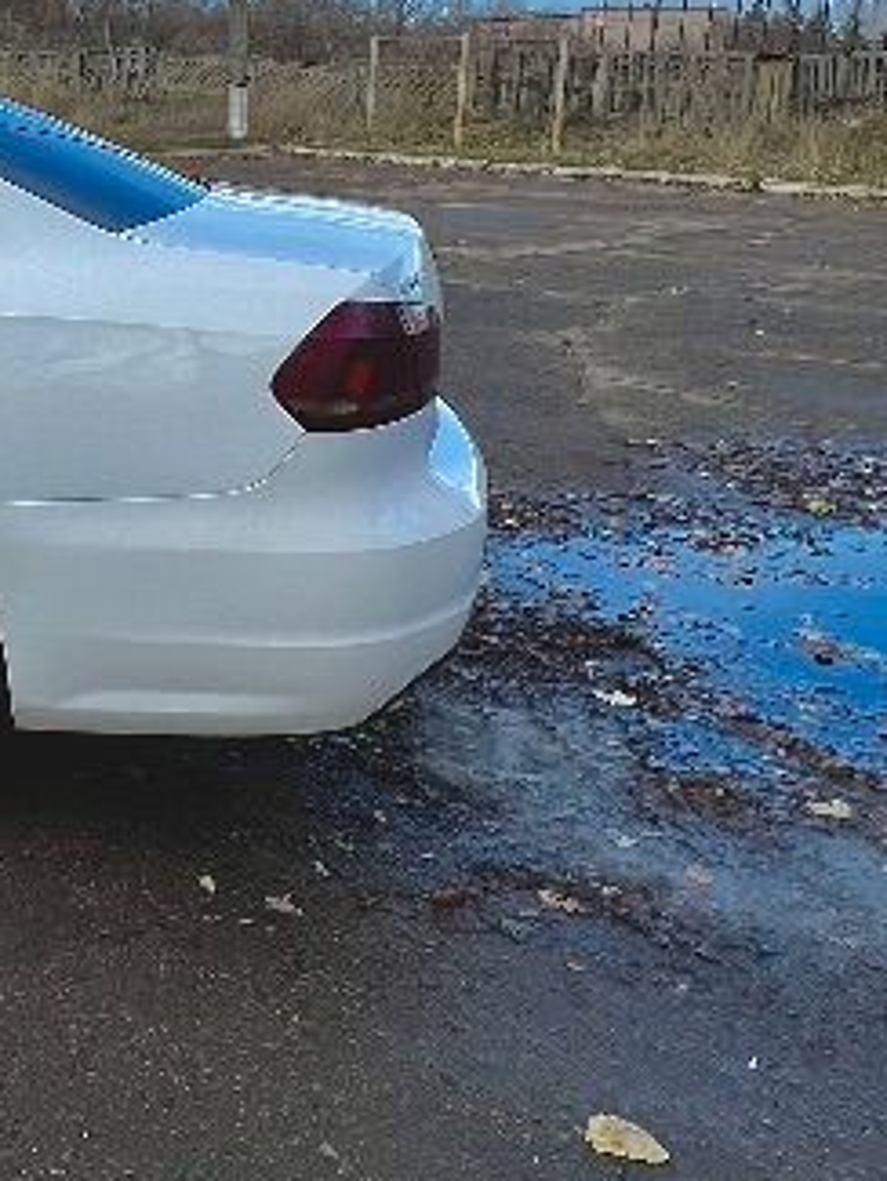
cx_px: -364
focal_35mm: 41
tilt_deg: -6.2
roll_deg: -1.4
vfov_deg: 43.3
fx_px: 1400
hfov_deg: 27.2
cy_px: 211
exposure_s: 1/699
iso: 32
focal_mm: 1.57
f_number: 1.8
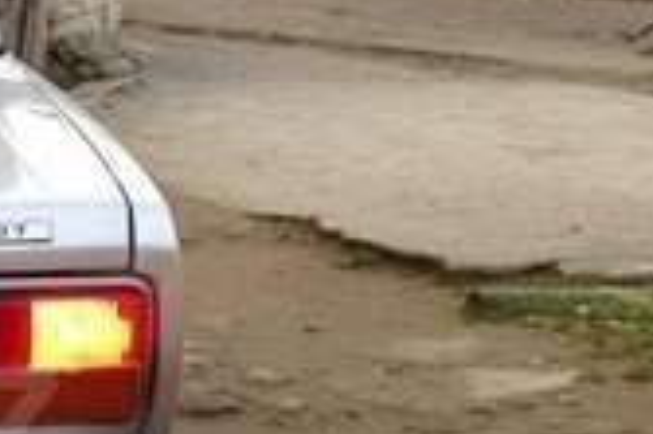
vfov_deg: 10.0
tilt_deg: -13.9
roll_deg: +0.9
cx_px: -340
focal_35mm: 136
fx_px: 2464
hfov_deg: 14.1
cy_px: 424
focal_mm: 4.12
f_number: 2.4
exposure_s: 1/120
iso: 64
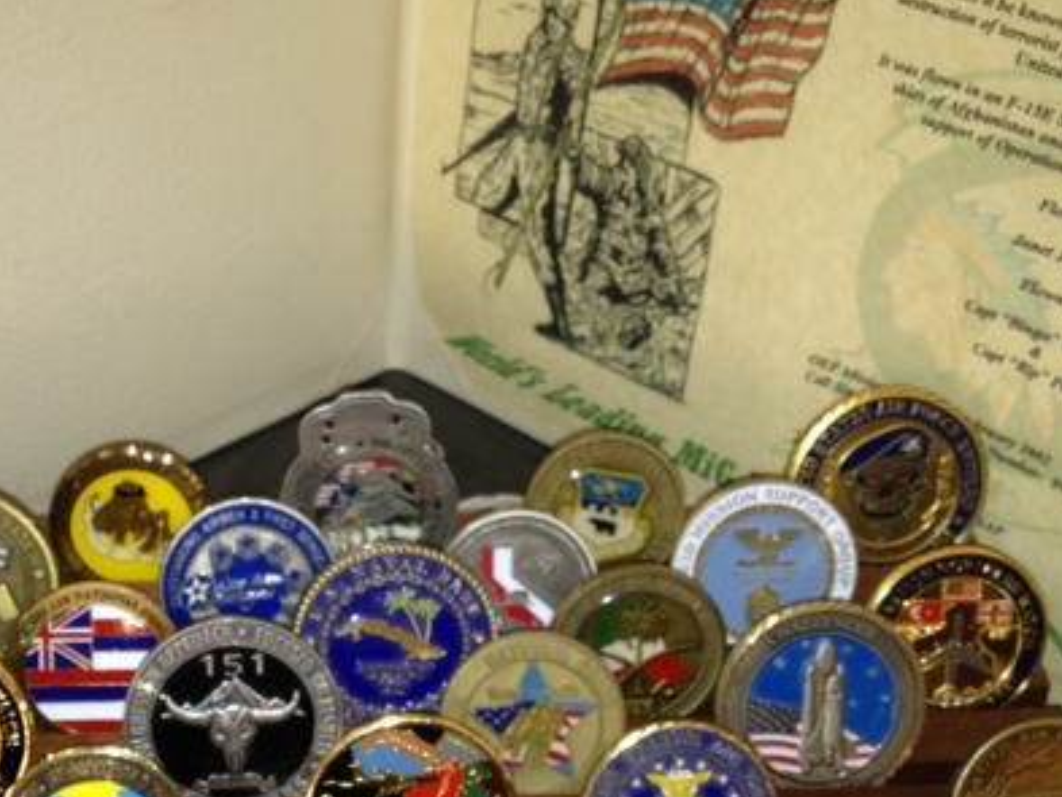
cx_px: 405
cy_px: 557
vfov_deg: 25.5
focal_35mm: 57
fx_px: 1749
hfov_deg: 33.6
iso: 64
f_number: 2.4
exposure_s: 1/24
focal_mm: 4.28
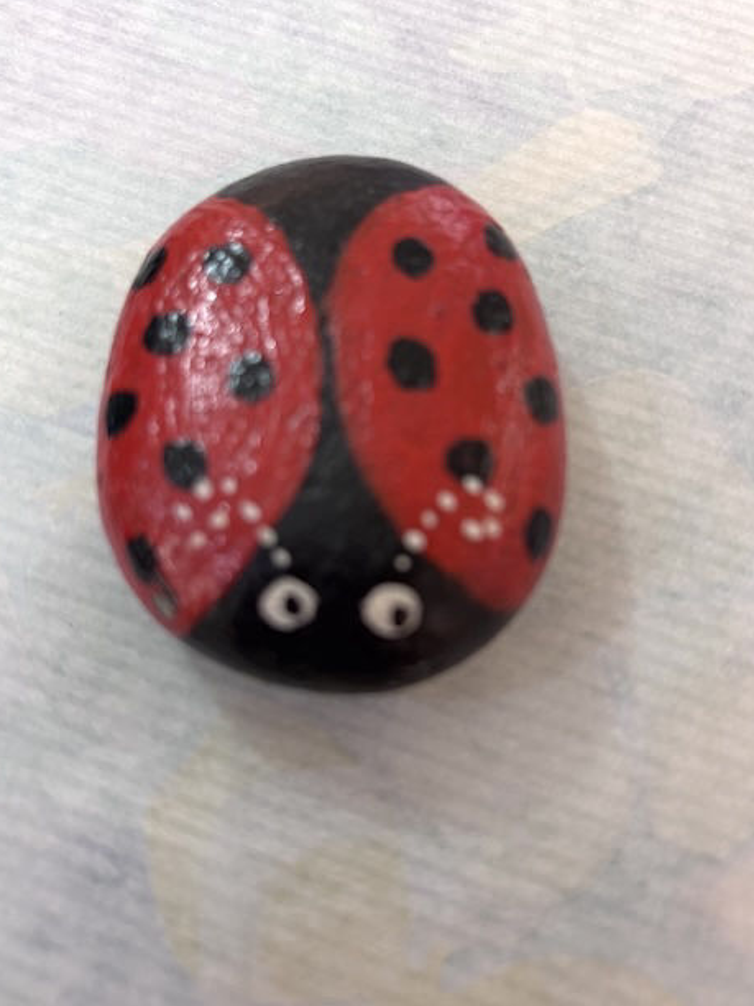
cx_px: 394
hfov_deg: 41.8
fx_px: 987
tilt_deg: -71.9
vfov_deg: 53.8
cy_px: 441
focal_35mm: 34
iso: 200
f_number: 1.6
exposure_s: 1/50
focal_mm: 5.96
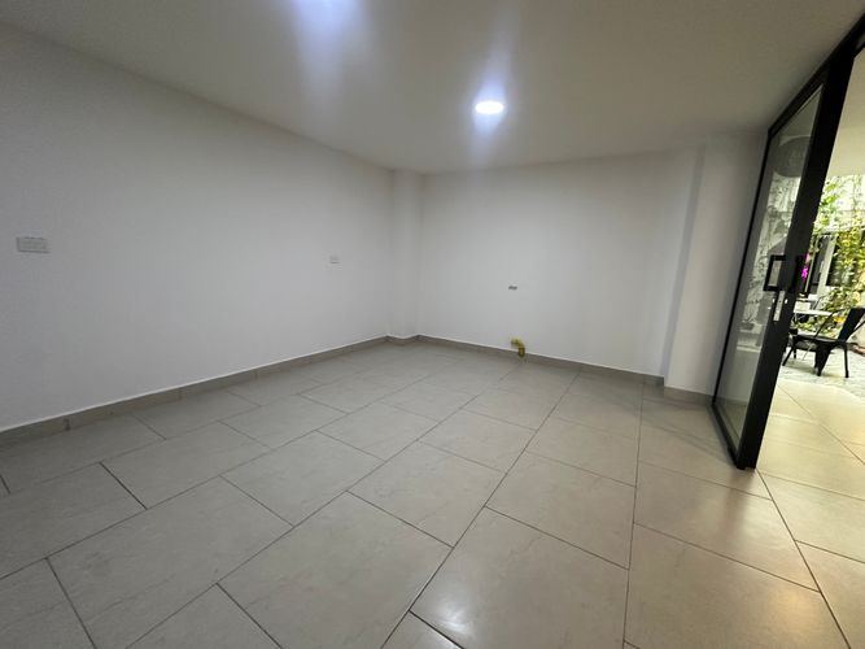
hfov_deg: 102.1
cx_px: 432
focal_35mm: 14
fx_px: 350
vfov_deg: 85.7
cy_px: 324
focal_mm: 2.22
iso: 250
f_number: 2.2
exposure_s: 1/99
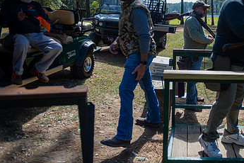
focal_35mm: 37
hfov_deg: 49.5
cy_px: 56
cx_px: 187
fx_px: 251
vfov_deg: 35.6
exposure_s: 1/800
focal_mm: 22
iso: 160
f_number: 2.8
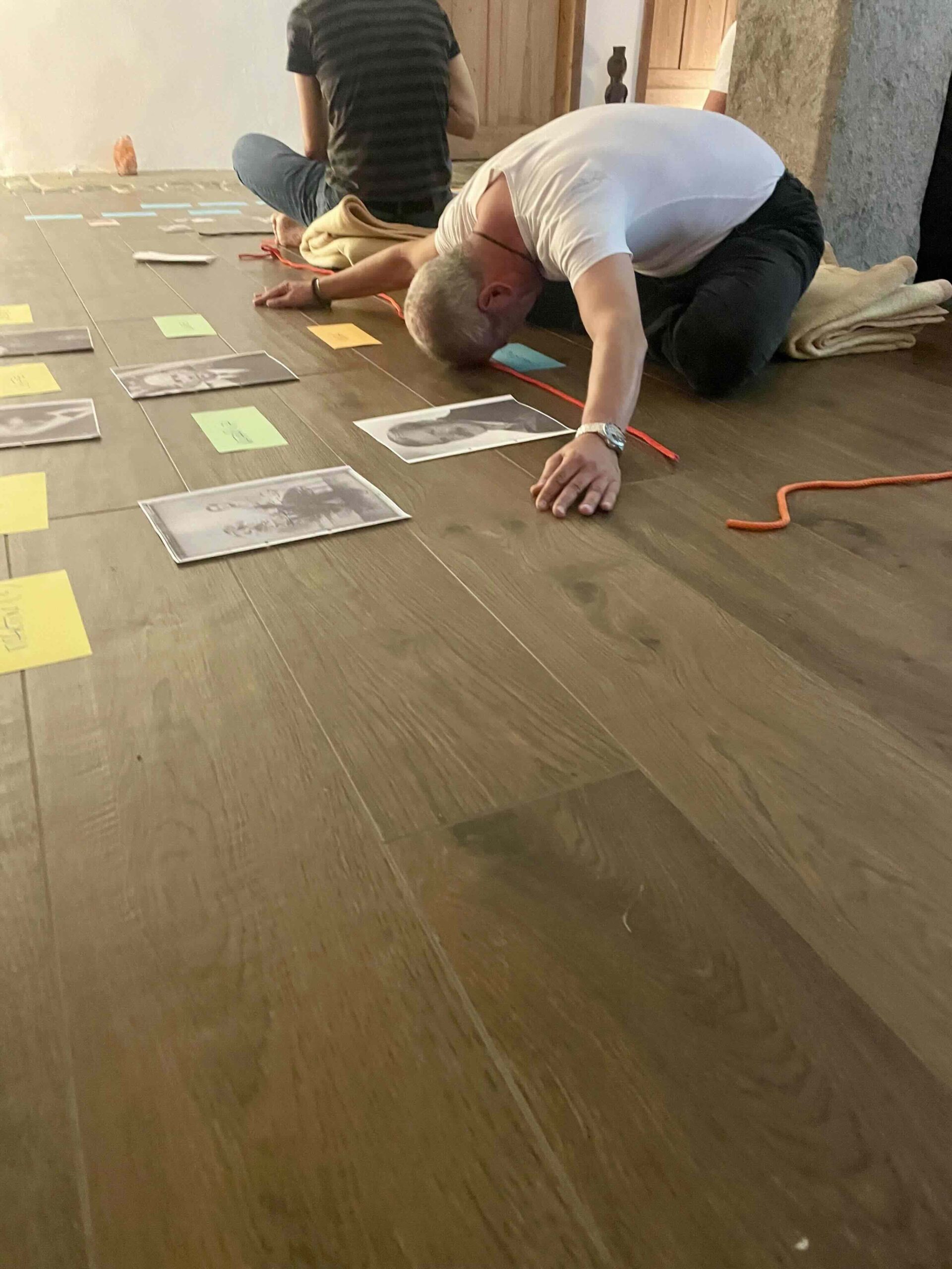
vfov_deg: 67.3
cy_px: 634
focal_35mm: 26
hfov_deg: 53.1
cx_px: 476
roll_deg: +0.7
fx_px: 953
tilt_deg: -28.2
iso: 640
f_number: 1.6
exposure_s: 1/25
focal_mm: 4.2
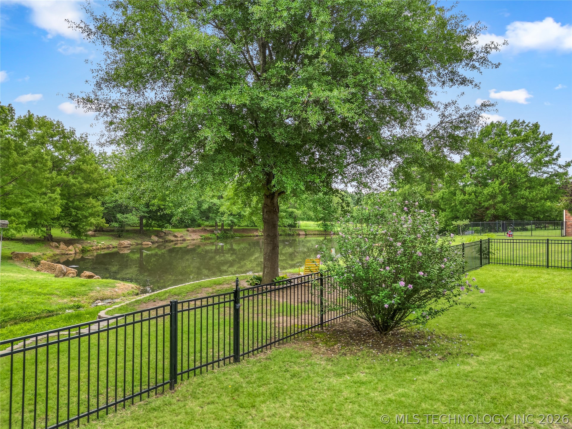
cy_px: 214
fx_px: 397
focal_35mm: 24
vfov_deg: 56.8
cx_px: 286
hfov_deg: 71.6
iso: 100
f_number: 1.7
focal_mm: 6.72
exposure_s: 1/250
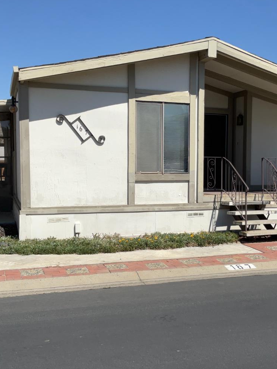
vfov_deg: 42.9
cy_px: 193
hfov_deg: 32.7
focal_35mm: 44
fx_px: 470
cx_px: 169
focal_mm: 3
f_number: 1.8
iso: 16
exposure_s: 1/2801
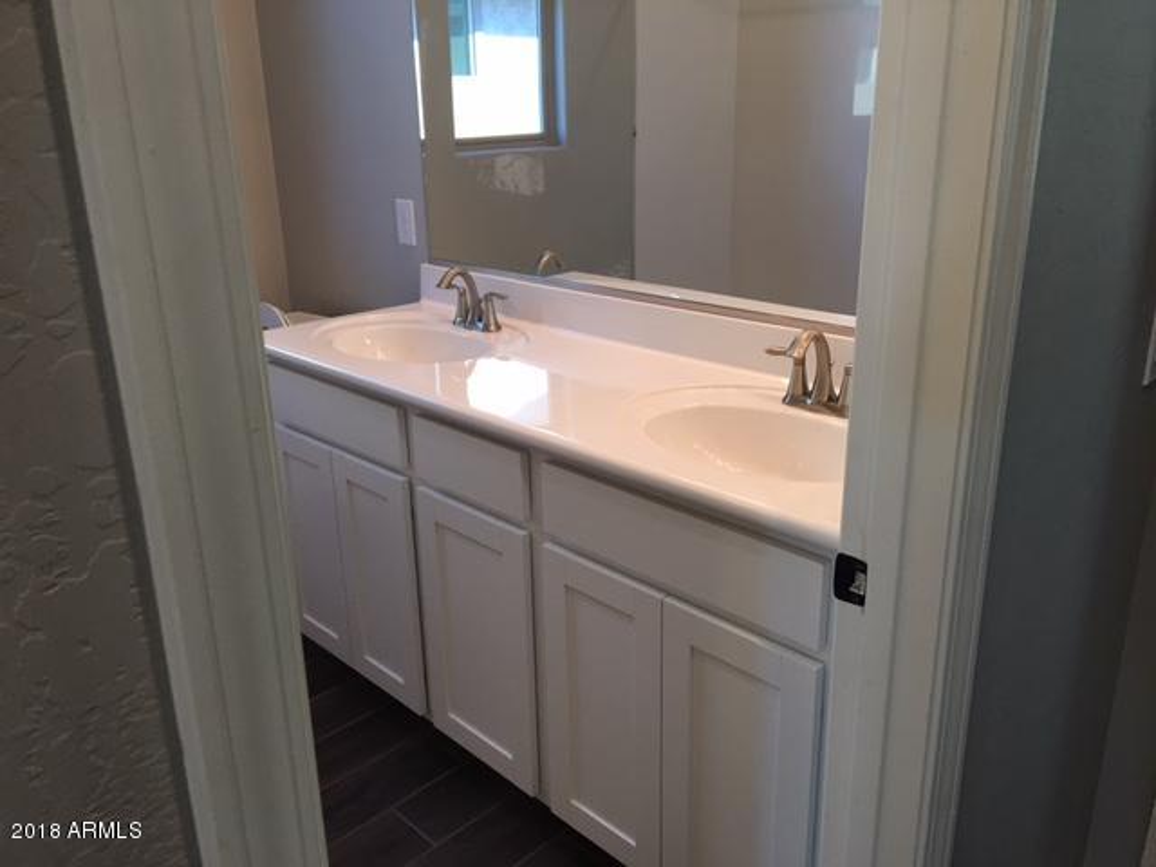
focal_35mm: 29
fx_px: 968
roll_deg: +0.7
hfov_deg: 61.7
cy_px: 434
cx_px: 578
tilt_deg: -18.9
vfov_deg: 48.2
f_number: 2.2
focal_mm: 4.15
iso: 40
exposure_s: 1/30
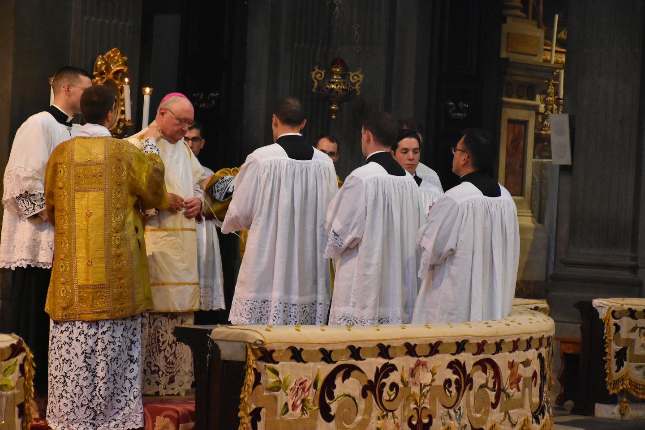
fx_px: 2285
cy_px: 215
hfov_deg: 16.1
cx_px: 322
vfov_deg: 10.8
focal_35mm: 128
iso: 5000
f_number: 5.3
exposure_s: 1/125
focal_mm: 85
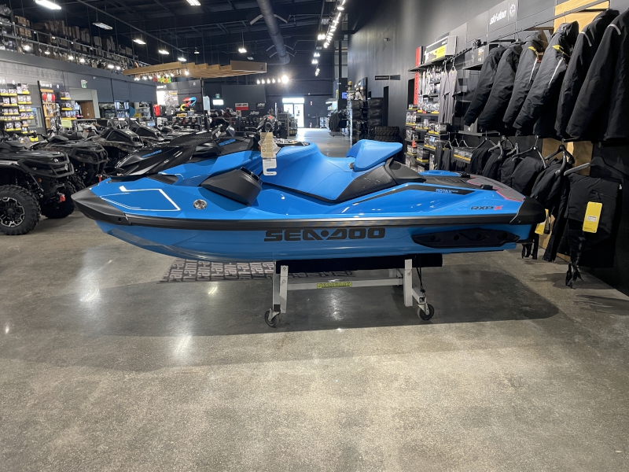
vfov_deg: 53.1
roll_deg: +0.0
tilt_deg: -11.5
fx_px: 472
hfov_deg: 67.3
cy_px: 236
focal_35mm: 26
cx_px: 314
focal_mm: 4.2
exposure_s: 1/60
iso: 160
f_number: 1.6
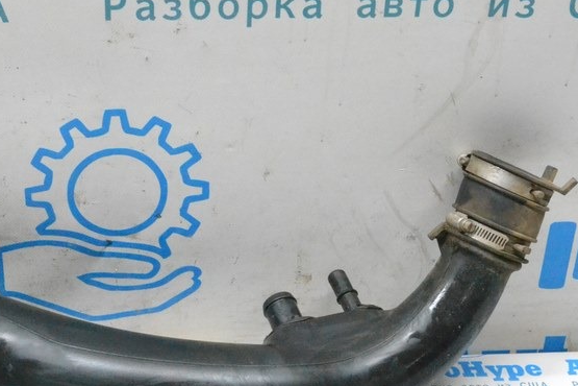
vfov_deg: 18.9
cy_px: 229
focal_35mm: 72
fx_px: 1156
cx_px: 186
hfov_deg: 27.9
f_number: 9
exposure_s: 1/160
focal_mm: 26
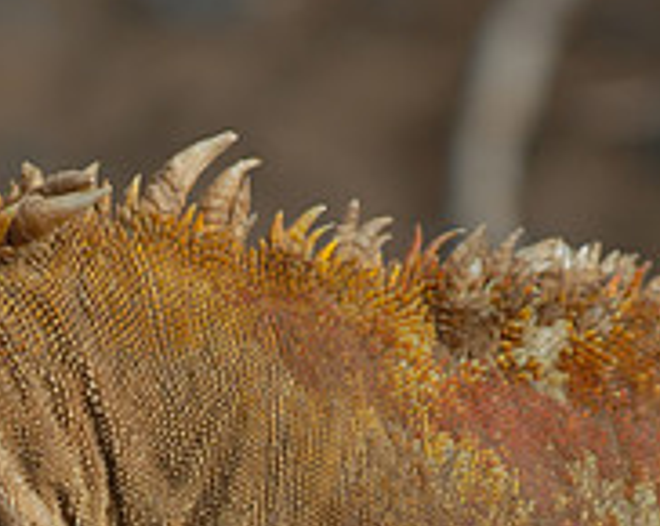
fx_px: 17532
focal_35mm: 899
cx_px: 290
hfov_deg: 2.2
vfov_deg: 1.7
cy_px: 686
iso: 100
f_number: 3.5
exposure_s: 1/320
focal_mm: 200
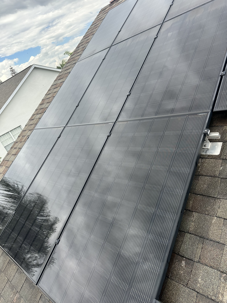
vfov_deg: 71.6
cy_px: 152
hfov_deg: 56.8
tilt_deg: -19.8
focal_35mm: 24
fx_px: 210
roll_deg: +22.9
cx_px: 114
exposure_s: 1/864
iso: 80
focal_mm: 6.86
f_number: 1.78
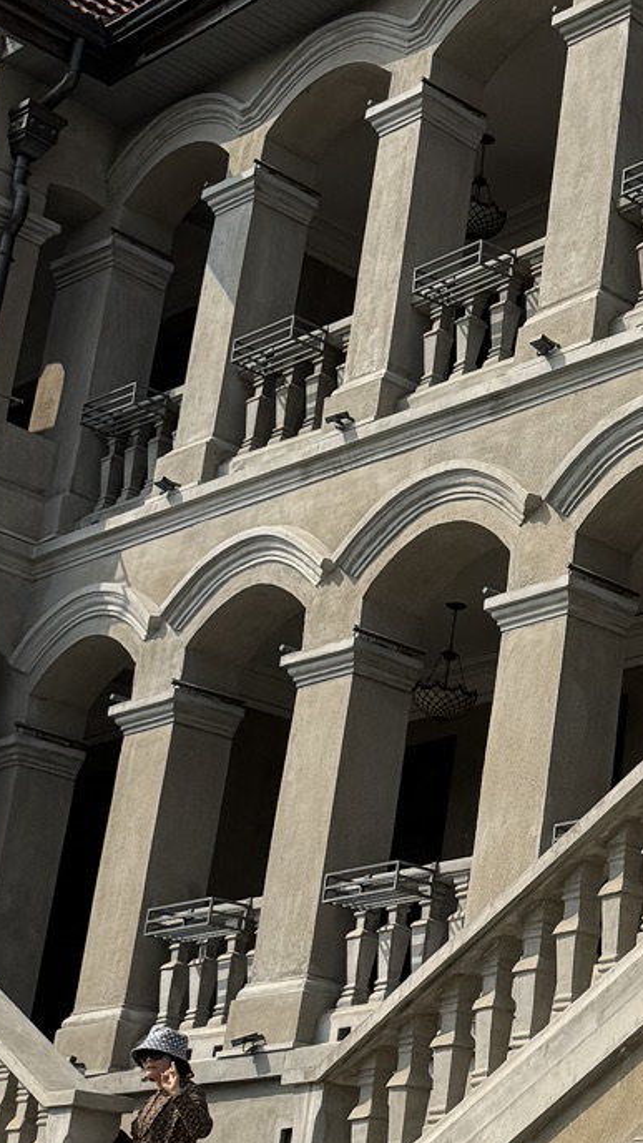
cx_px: 960
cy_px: 643
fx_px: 2304
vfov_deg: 27.8
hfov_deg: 14.8
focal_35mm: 76
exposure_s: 1/6410
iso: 80
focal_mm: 6.76
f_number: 1.78
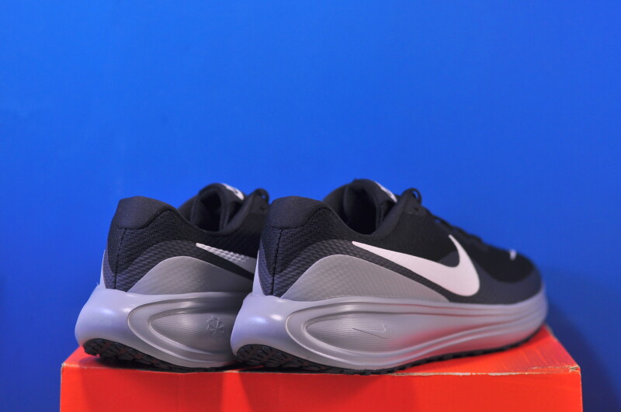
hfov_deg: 27.0
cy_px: 206
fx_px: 1292
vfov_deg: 18.1
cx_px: 310
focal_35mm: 75
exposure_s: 1/320
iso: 250
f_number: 2.5
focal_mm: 50
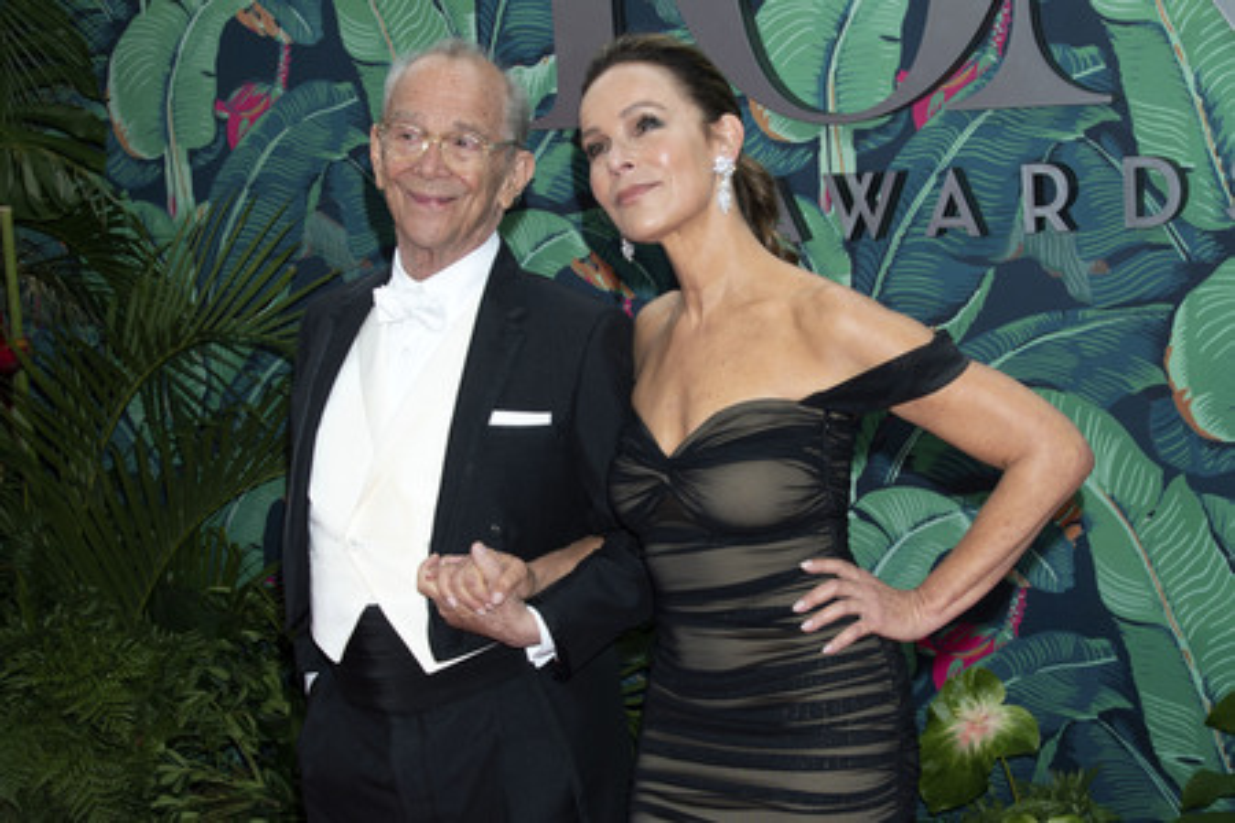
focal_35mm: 32
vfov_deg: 41.1
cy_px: 412
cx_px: 618
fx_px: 1098
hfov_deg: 58.7
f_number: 7.1
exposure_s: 1/200
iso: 400
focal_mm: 32
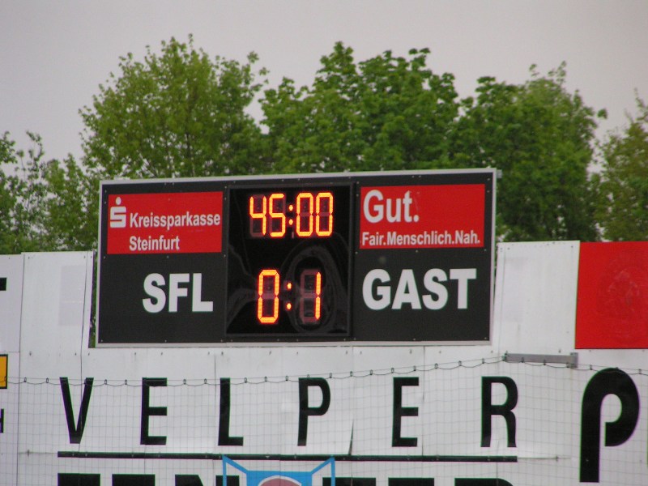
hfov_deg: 5.2
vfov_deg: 3.9
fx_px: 7113
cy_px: 243
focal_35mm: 380
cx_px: 324
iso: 200
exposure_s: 1/250
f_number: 3.5
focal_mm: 58
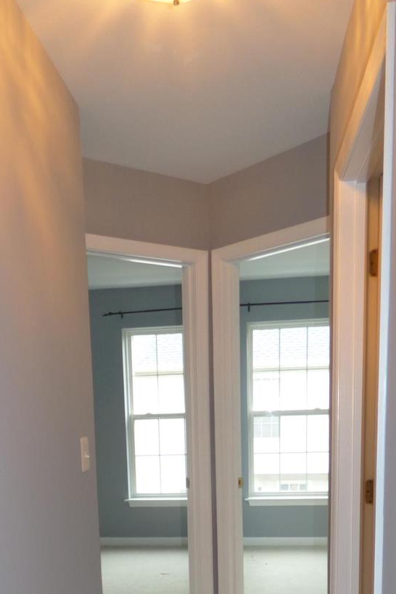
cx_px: 157
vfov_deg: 45.4
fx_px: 643
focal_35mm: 39
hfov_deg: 34.1
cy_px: 524
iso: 100
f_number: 2.8
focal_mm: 3.58
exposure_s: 1/8
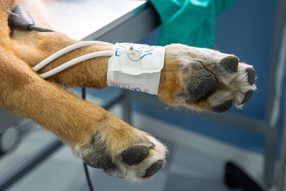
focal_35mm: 57
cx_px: 143
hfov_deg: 35.1
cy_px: 96
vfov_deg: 23.8
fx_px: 453
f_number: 4.5
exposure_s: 1/125
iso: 2500
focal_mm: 38
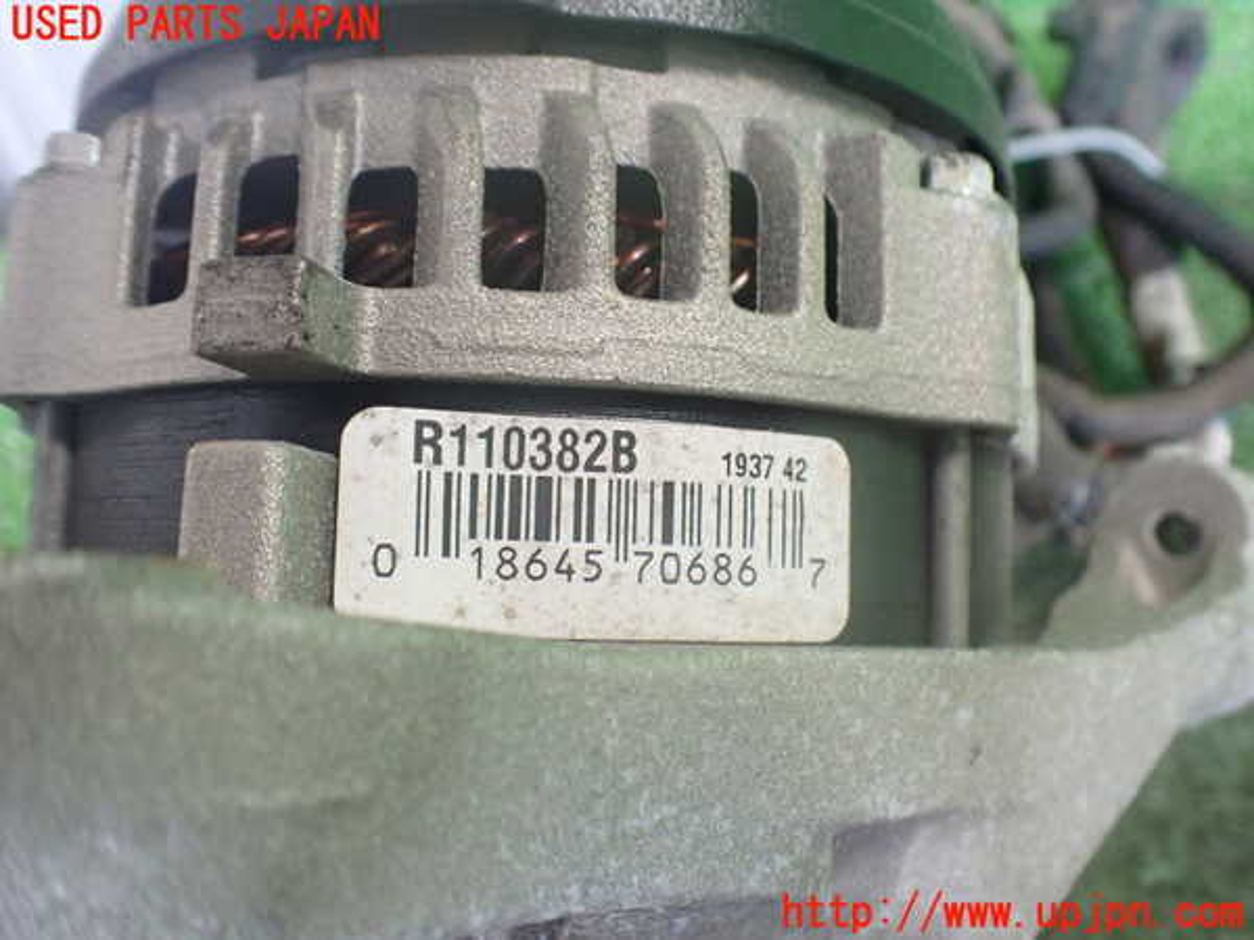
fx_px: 1087
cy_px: 470
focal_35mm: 30
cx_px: 627
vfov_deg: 46.8
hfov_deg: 60.0
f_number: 2.3
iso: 800
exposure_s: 1/80
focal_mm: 5.4
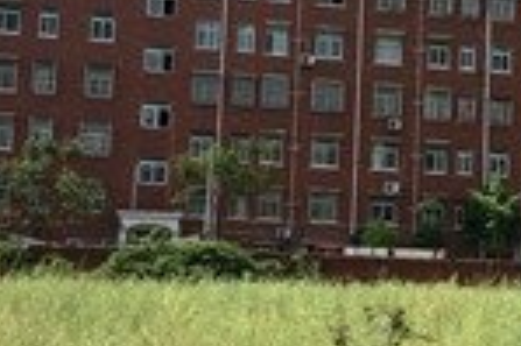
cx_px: 490
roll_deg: -1.1
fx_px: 1171
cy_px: 178
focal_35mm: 81
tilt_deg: +5.5
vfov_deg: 16.8
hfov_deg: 24.2
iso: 25
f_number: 2.2
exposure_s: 1/1261
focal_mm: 4.15
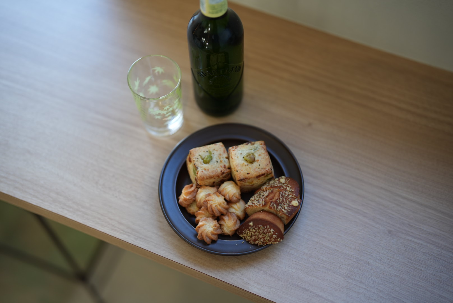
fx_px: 630
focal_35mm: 50
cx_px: 226
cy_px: 152
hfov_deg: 39.6
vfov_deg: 27.0
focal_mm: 50
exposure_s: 1/250
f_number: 1.4
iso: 250
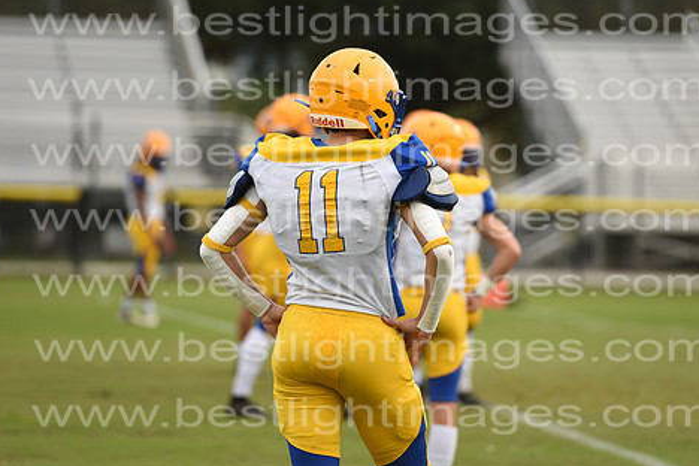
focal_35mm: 248
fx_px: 4815
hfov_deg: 8.3
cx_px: 372
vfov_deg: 5.5
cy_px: 187
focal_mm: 200
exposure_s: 1/640
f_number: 4
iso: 450
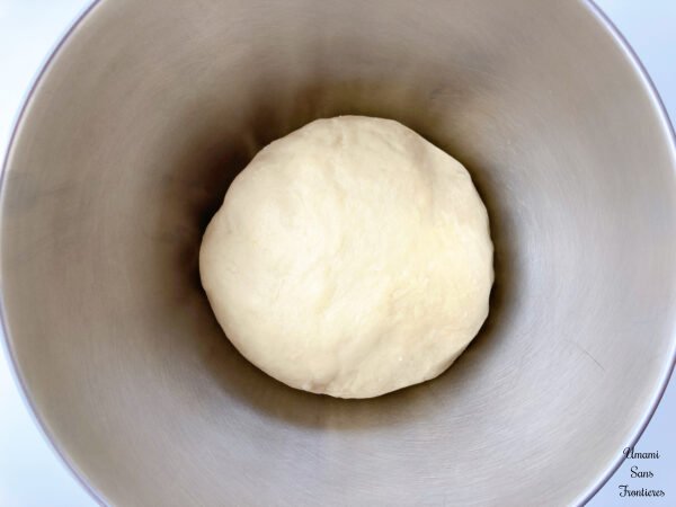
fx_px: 547
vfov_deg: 49.7
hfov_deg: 63.4
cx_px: 338
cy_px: 254
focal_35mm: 28
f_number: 1.8
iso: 25
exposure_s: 1/100
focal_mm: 3.99
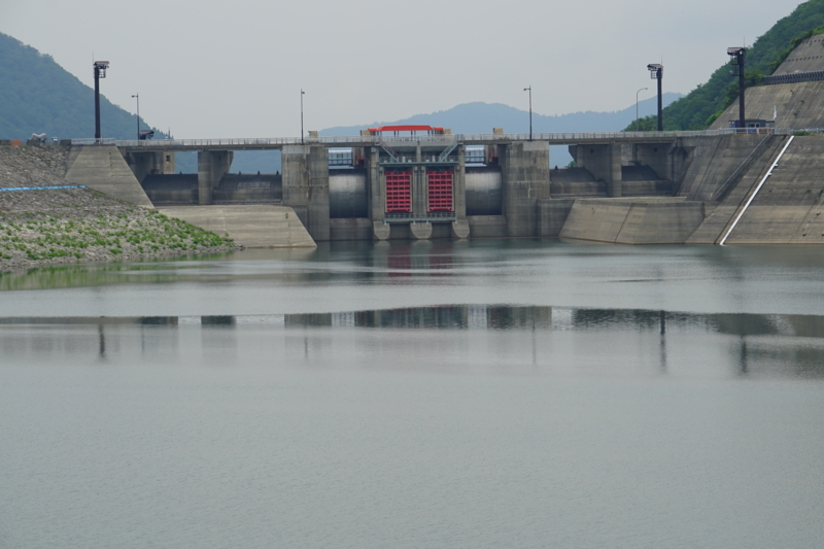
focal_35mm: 154
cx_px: 412
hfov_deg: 13.3
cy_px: 274
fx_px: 3524
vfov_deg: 8.9
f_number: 9.5
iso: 100
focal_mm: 103
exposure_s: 1/250
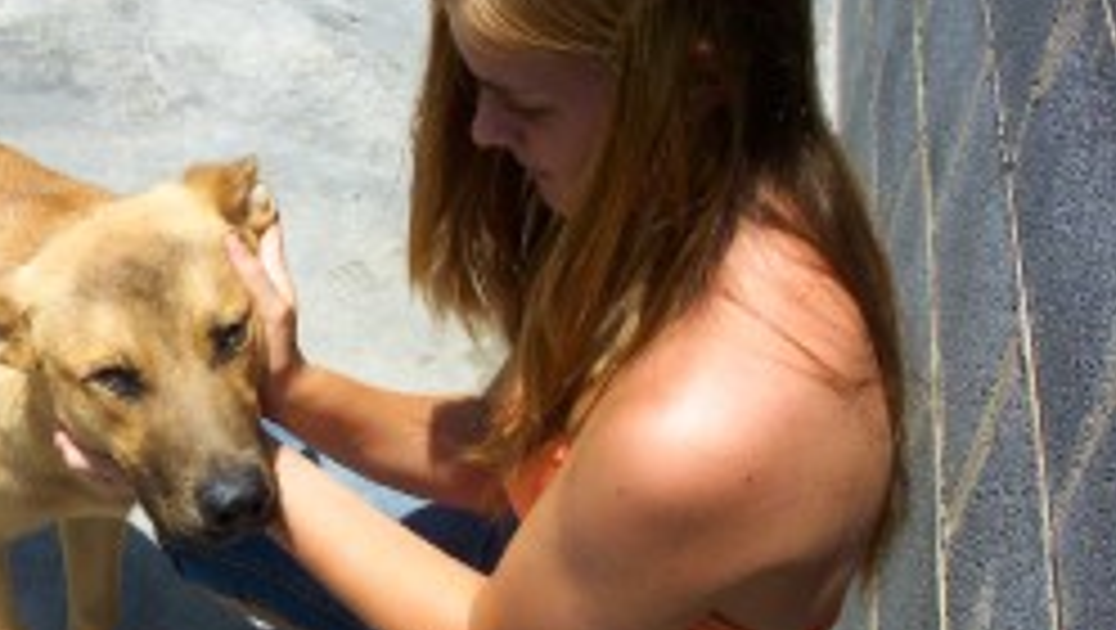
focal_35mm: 59
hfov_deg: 34.3
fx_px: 1747
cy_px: 432
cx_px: 220
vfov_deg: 20.4
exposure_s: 1/250
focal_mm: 7.5
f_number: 9.5
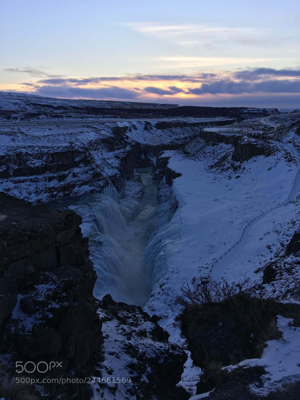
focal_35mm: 29
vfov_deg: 61.7
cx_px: 150
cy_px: 200
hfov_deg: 48.2
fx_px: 335
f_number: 2.2
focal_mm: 4.15
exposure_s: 1/290
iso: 25
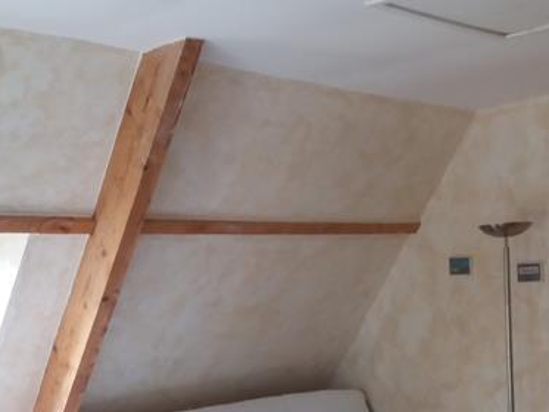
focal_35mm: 60
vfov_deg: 23.7
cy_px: 383
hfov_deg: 31.4
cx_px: 433
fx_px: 952
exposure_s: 1/33
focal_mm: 3.7
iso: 160
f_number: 1.9
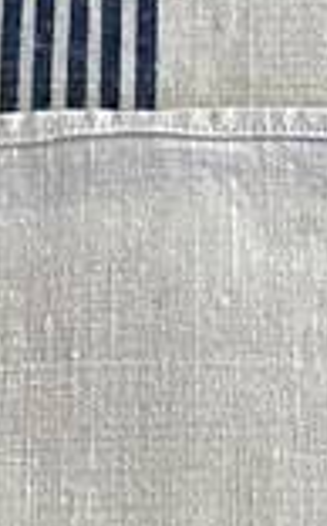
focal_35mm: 181
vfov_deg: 10.6
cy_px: -533
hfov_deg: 7.2
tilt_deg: -58.8
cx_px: 344
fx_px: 2590
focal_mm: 4.2
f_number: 1.6
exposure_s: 1/70
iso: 125
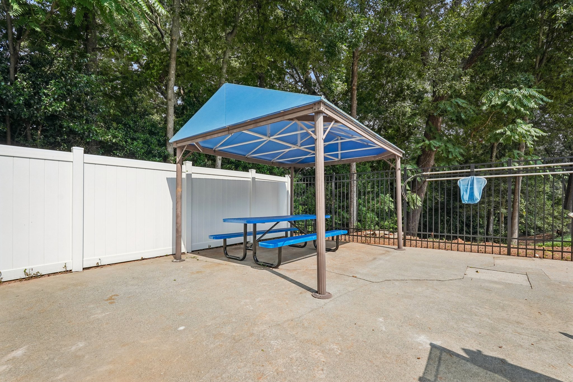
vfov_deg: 73.7
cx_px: 286
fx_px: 255
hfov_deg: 96.7
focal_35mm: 16
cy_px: 191
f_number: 8
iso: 800
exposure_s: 1/2500
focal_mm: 16
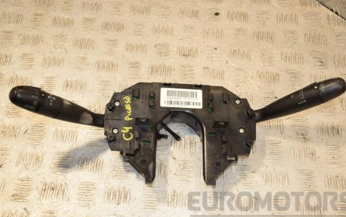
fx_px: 443
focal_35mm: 47
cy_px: 117
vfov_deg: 27.5
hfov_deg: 42.6
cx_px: 176
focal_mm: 28
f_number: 9
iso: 800
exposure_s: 1/200
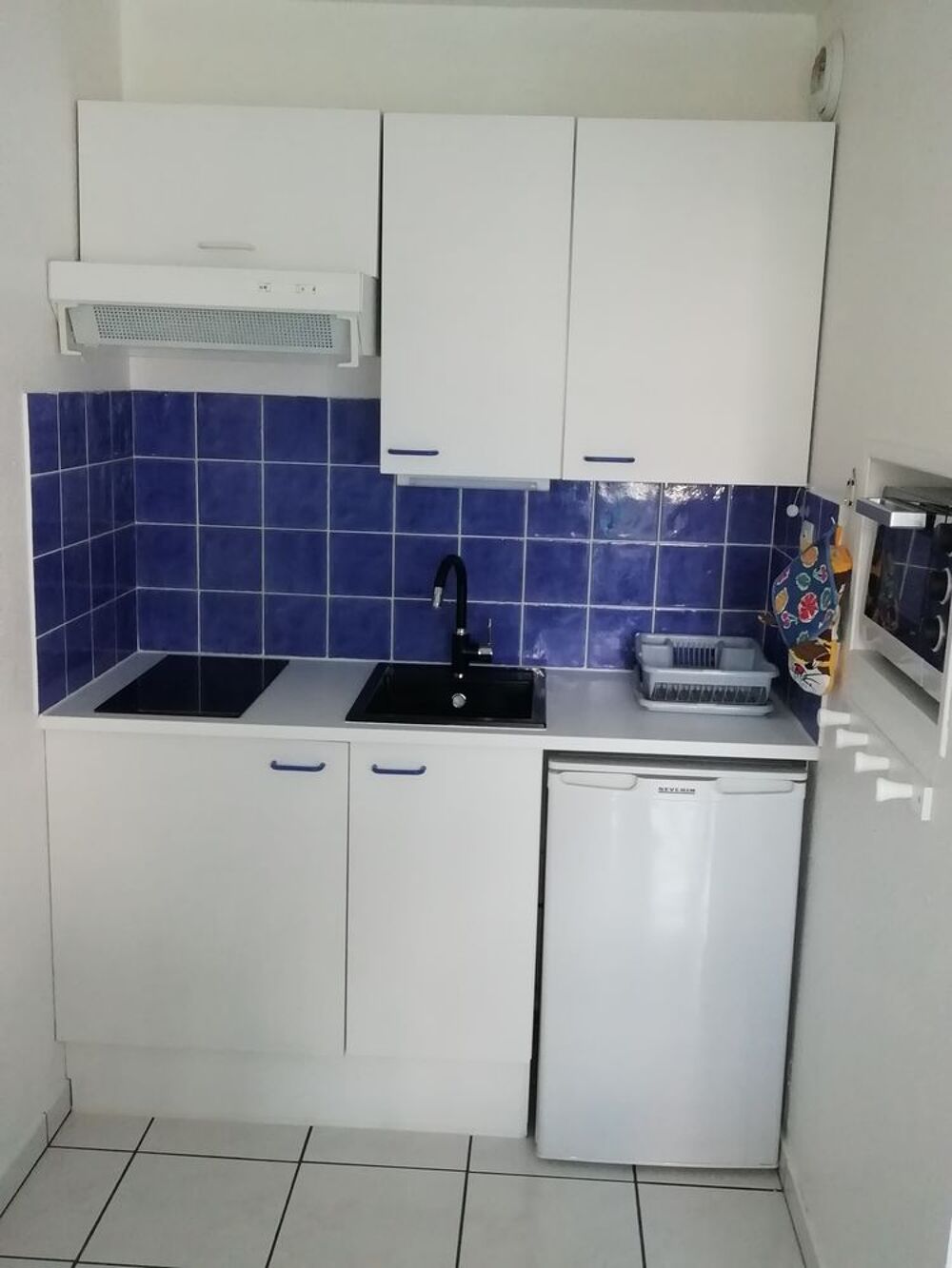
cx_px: 476
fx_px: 1283
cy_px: 634
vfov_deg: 52.6
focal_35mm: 35
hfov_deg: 40.7
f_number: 2.2
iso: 200
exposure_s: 1/33.3
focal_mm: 3.46
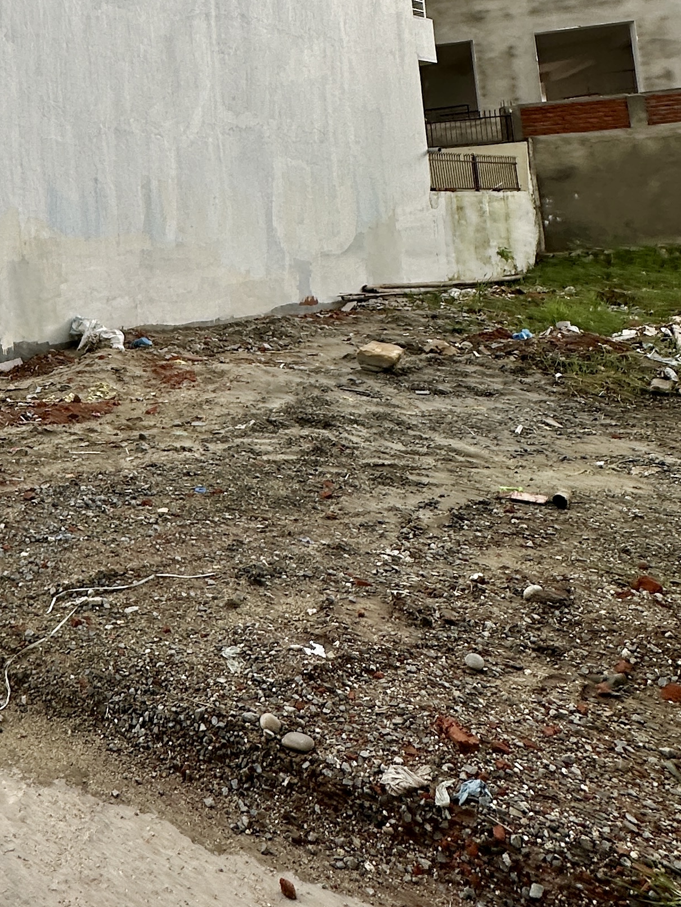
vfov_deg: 49.9
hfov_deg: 36.0
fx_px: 918
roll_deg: +3.1
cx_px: -24
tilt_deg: +7.2
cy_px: 200
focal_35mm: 35
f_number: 2.2
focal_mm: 2.22
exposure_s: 1/200
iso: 40
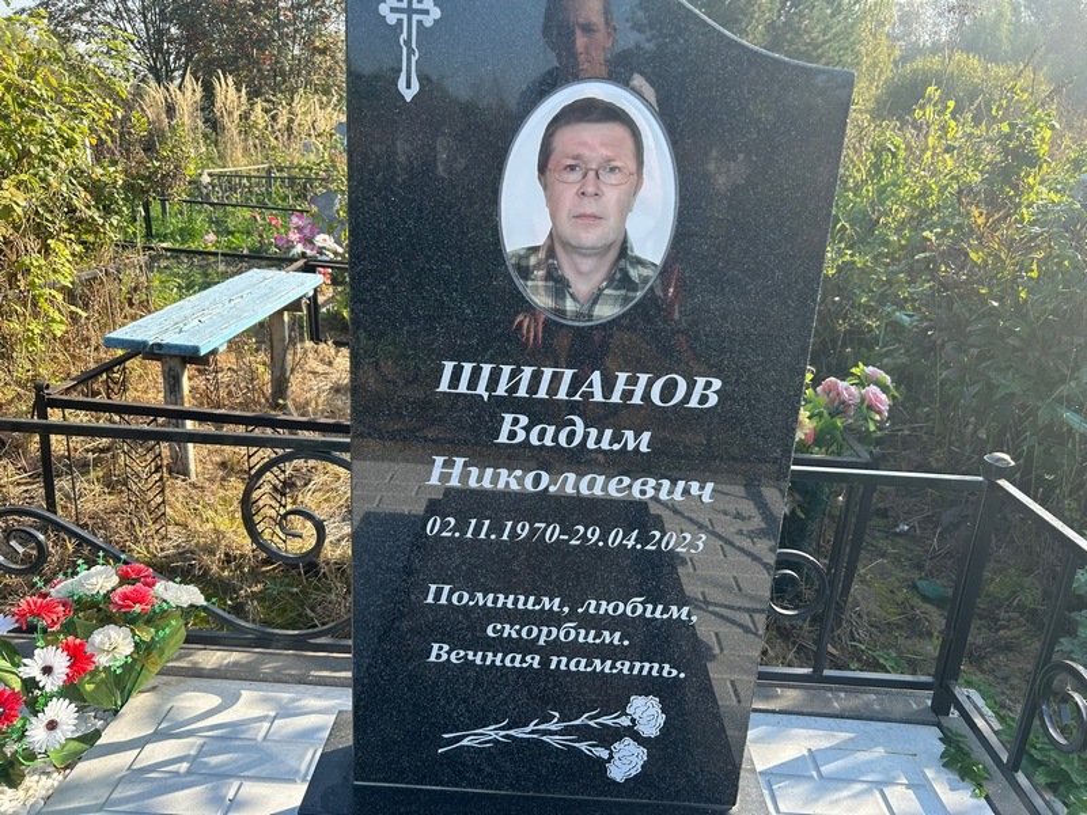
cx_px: 544
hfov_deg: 67.3
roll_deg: -4.1
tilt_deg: -19.8
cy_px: 408
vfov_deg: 53.1
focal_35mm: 26
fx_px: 816
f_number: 1.5
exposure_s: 1/1089
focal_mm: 5.7
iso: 50
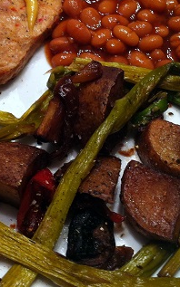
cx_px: 71
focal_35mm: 69
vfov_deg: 29.6
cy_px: 102
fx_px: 542
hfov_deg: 18.8
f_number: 2.8
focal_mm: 3.85
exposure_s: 1/15
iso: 160
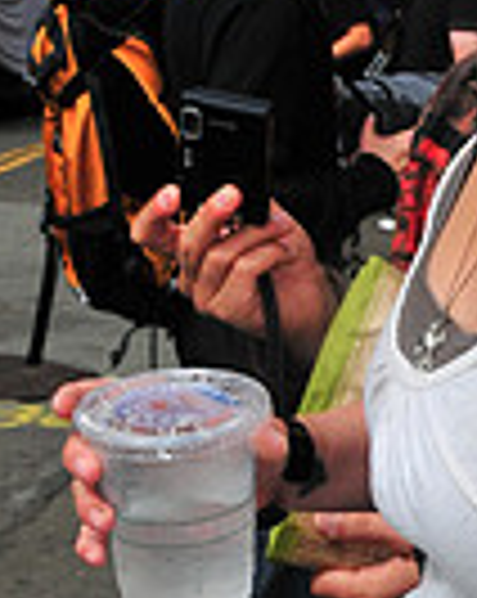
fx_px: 2388
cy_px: 157
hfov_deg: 11.1
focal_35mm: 135
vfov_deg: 14.2
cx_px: 637
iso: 200
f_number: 8
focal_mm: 22
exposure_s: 1/250
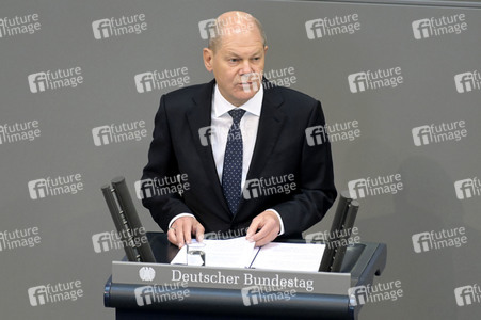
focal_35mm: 500
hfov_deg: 4.1
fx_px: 6675
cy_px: 160
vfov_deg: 2.7
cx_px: 240
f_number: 5.6
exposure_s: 1/320
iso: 10000
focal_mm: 500
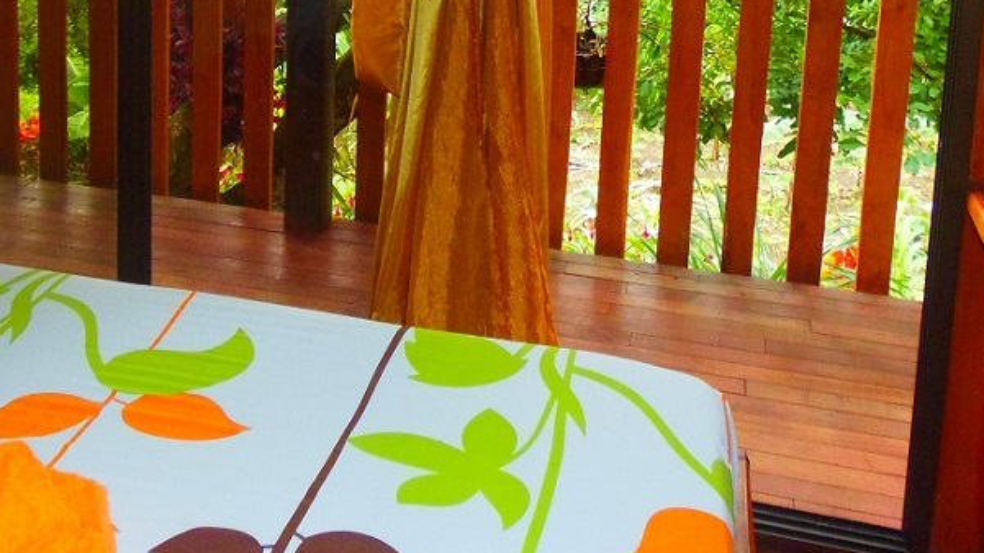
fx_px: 1226
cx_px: 321
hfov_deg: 43.1
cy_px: -79
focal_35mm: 47
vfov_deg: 23.6
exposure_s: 1/30
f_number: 2.9
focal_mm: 4.3
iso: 200
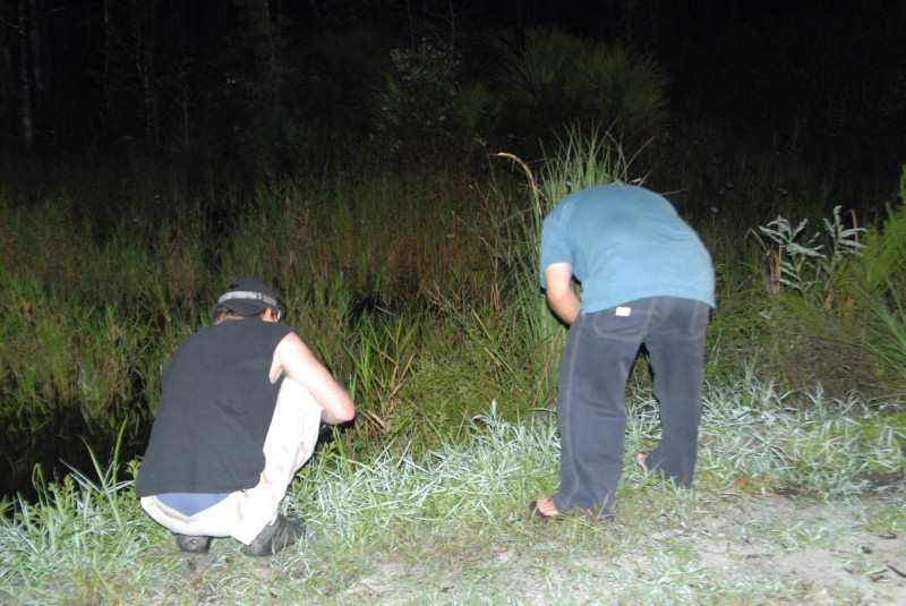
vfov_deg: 32.0
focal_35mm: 42
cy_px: 303
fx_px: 1058
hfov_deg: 46.4
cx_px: 453
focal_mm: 28
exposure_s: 1/80
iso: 1100
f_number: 2.8
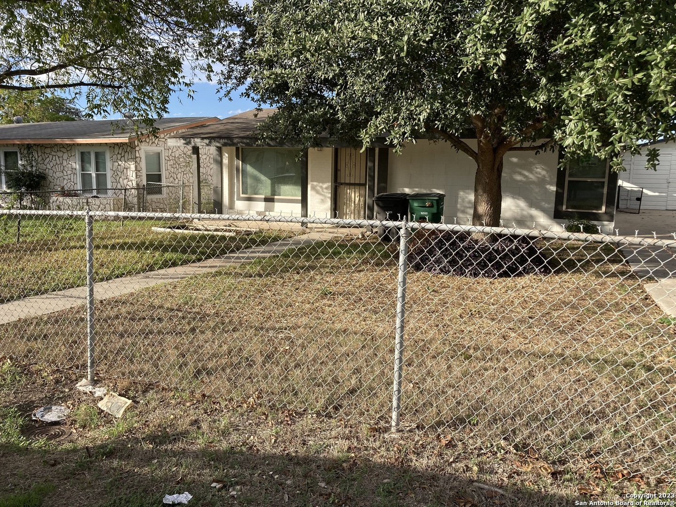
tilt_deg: -6.2
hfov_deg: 63.4
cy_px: 254
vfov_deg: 49.7
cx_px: 338
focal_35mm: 28
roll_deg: -0.6
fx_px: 547
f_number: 1.8
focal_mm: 3.99
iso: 20
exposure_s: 1/889
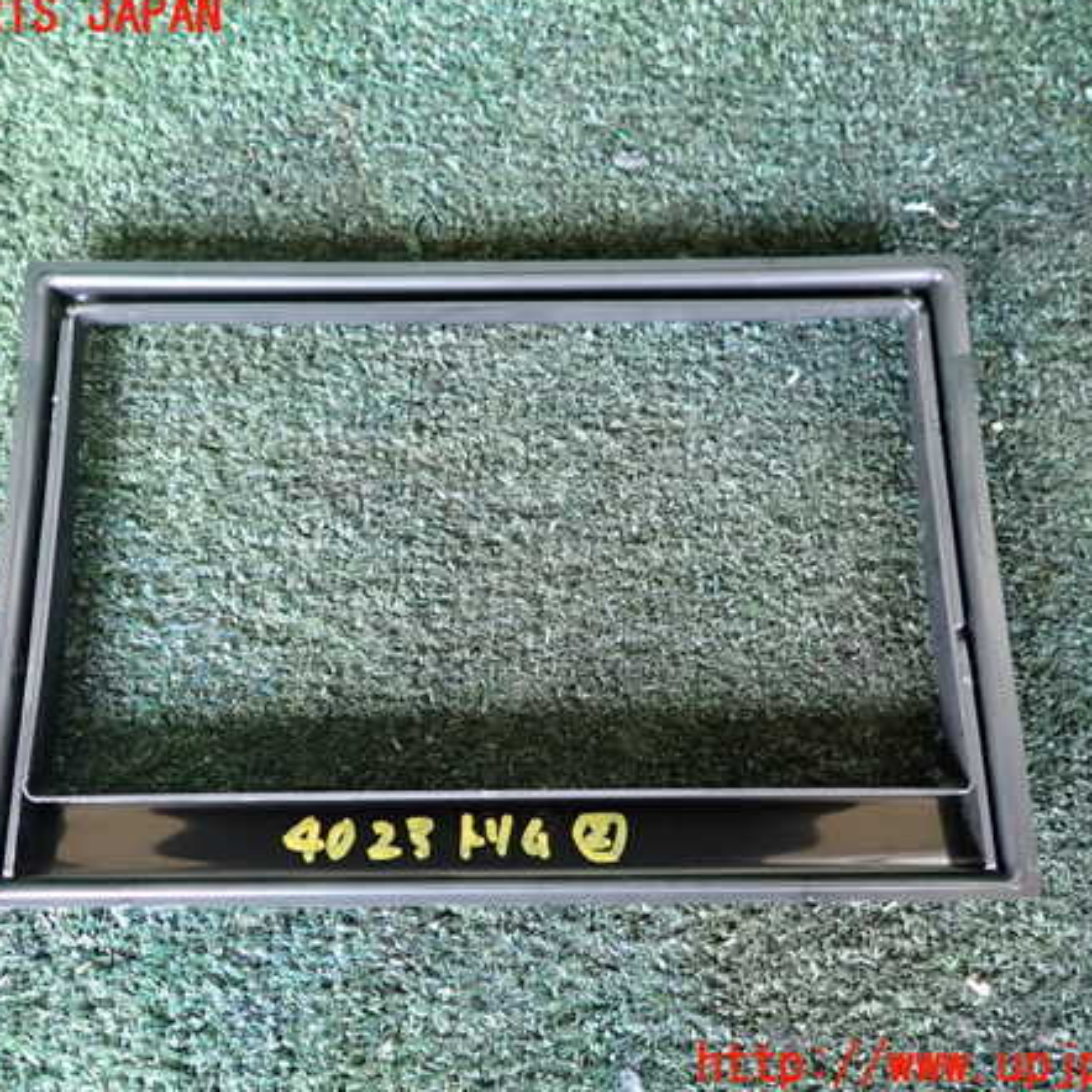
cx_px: 514
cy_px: 541
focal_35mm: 30
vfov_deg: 54.0
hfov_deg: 54.0
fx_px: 1071
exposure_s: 1/30
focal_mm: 4.5
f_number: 2
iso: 320
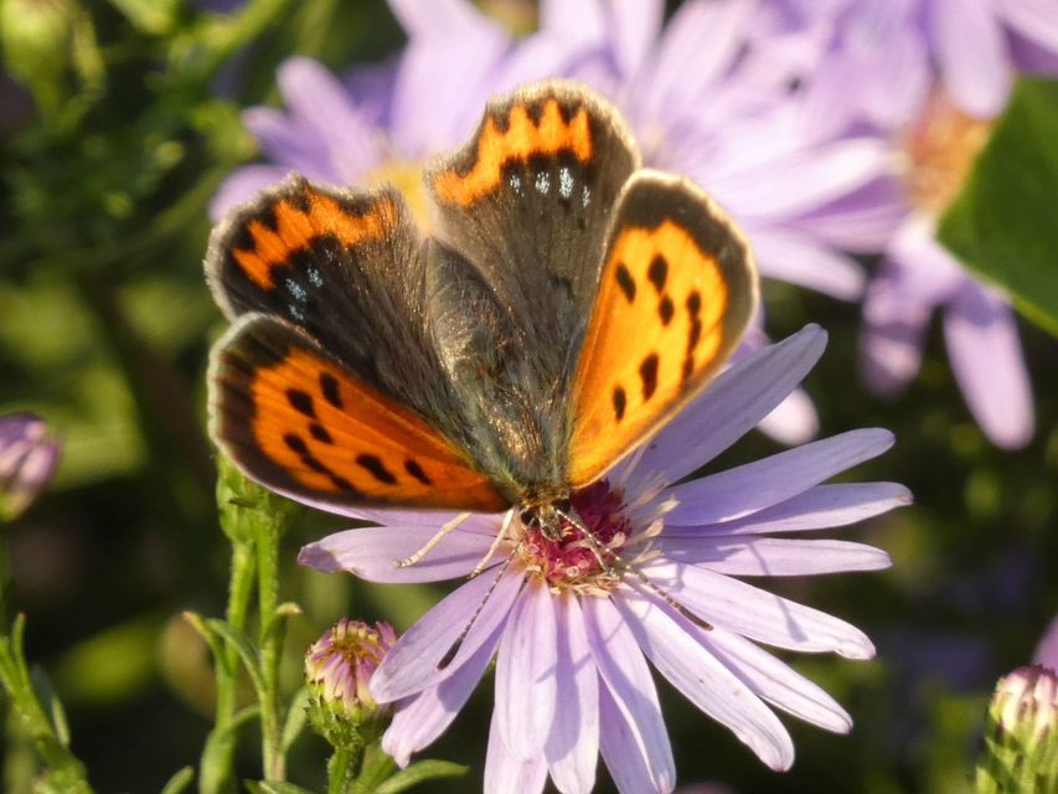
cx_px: 529
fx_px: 17852
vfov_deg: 2.5
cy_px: 397
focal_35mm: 584
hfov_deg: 3.4
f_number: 5.6
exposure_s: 1/100
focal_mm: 104.7
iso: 200
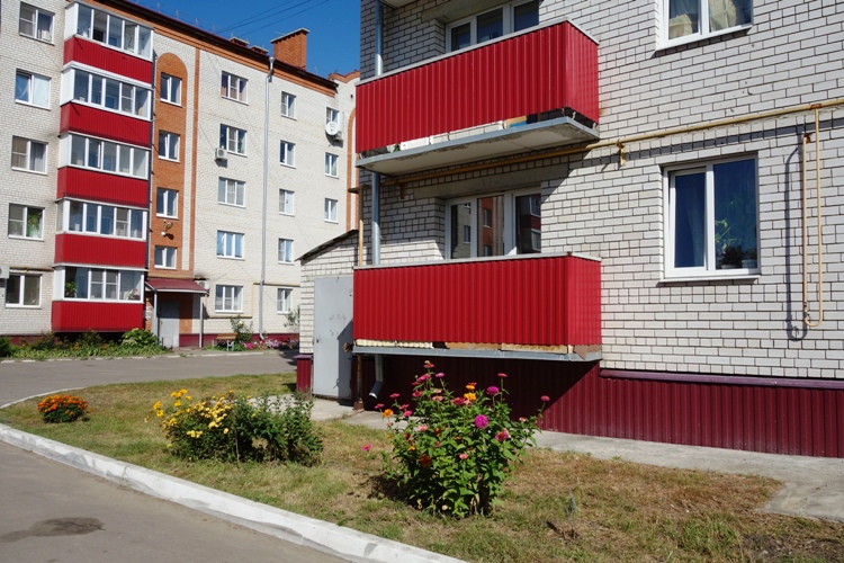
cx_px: 422
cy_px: 282
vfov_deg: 46.4
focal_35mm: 28
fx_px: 656
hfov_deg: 65.5
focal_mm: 10.4
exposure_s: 1/640
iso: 125
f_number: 6.3
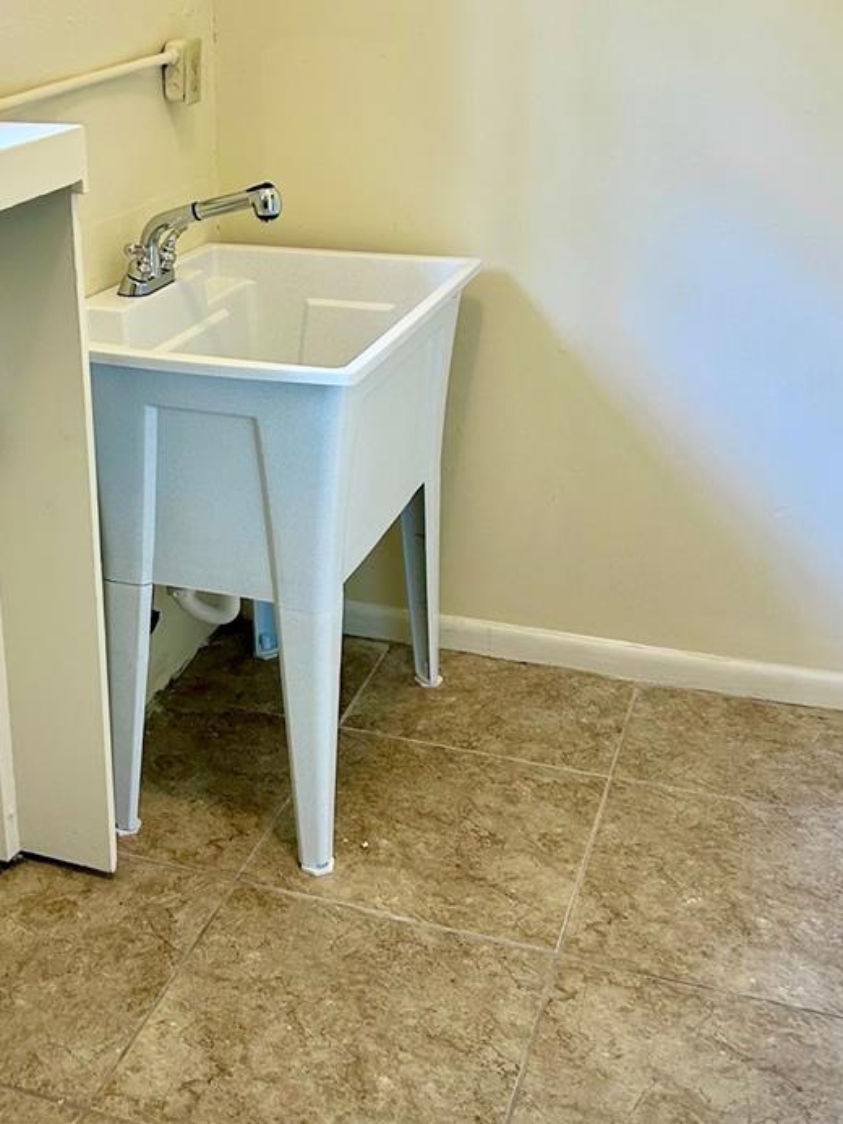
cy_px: 415
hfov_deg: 31.9
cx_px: 263
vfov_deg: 41.7
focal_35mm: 45
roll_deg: +1.8
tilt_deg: -19.0
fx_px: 1461
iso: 125
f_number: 1.5
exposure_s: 1/60
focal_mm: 5.7
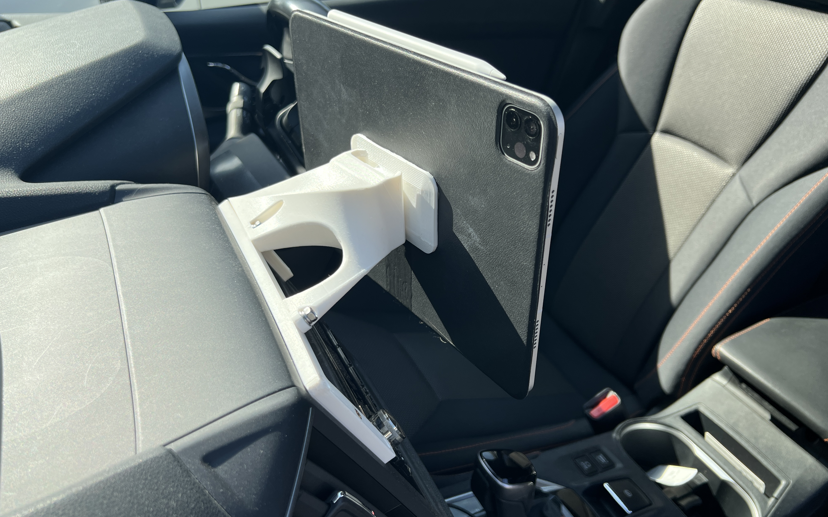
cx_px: 419
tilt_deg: -32.1
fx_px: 632
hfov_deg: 66.5
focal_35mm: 28
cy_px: 253
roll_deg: -2.3
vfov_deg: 44.5
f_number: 1.5
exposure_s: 1/1311
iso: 50
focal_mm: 5.7
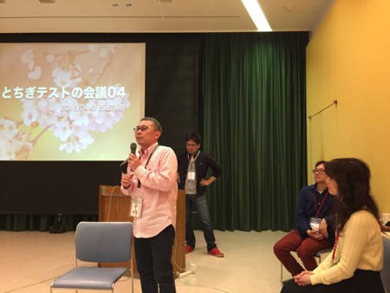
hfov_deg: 61.6
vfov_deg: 48.3
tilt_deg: +2.1
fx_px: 327
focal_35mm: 29
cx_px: 195
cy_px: 146
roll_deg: -0.1
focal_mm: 4.15
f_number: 2.2
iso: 250
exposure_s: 1/24
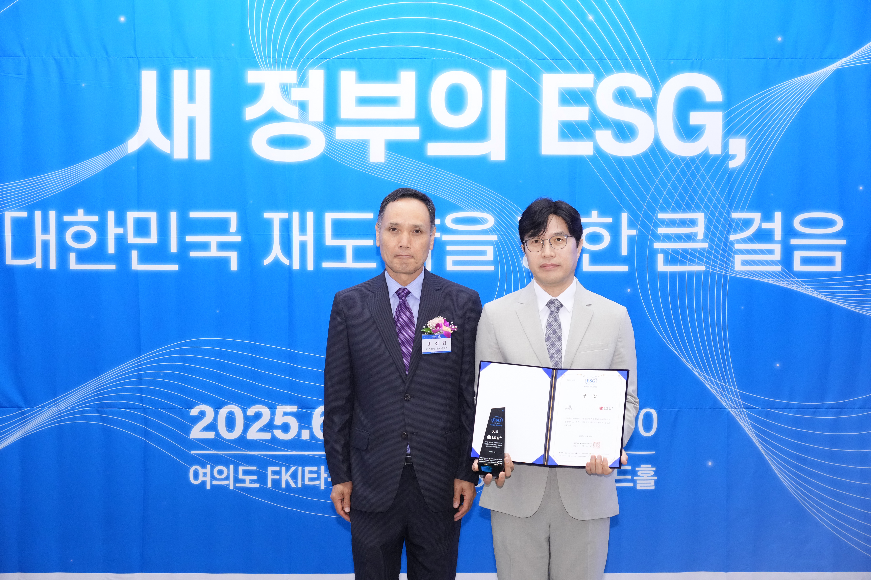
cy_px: 290
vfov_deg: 18.7
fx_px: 1766
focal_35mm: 73
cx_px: 436
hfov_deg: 27.7
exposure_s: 1/100
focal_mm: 73
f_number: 5
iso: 3200
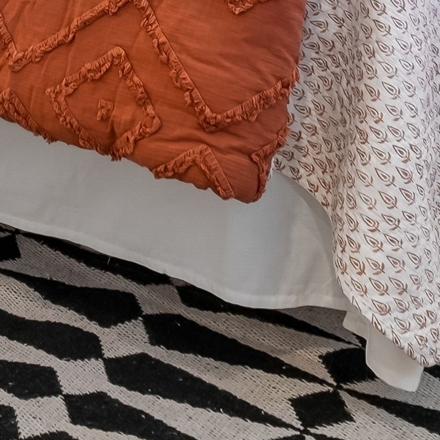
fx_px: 1582
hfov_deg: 15.6
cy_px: -492
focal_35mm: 110
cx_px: 21
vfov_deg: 13.2
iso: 400
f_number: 8
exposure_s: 1/13
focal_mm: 16
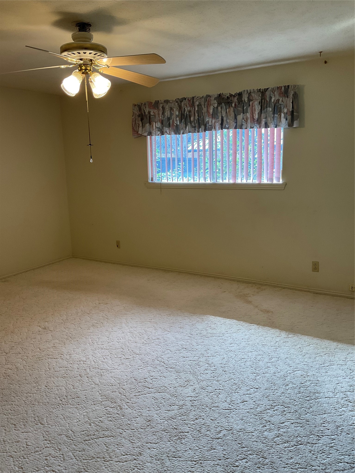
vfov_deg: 61.7
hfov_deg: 48.2
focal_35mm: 29
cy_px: 236
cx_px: 178
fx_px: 397
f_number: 1.8
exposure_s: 1/120
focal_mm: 3
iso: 64
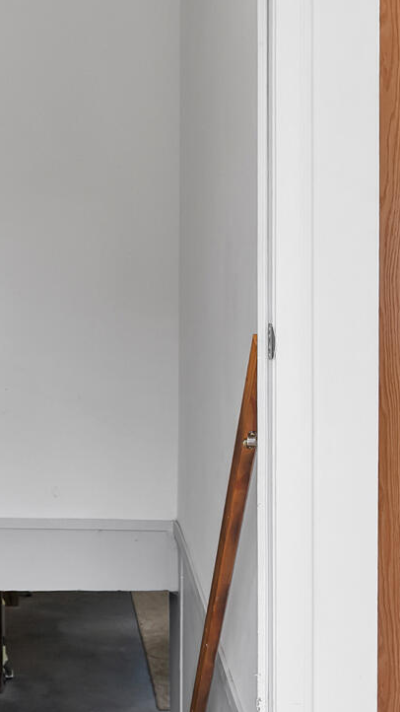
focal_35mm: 58
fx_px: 1094
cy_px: 290
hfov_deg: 20.6
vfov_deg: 35.9
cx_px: 117
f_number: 4.5
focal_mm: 16
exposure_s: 1/80
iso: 250
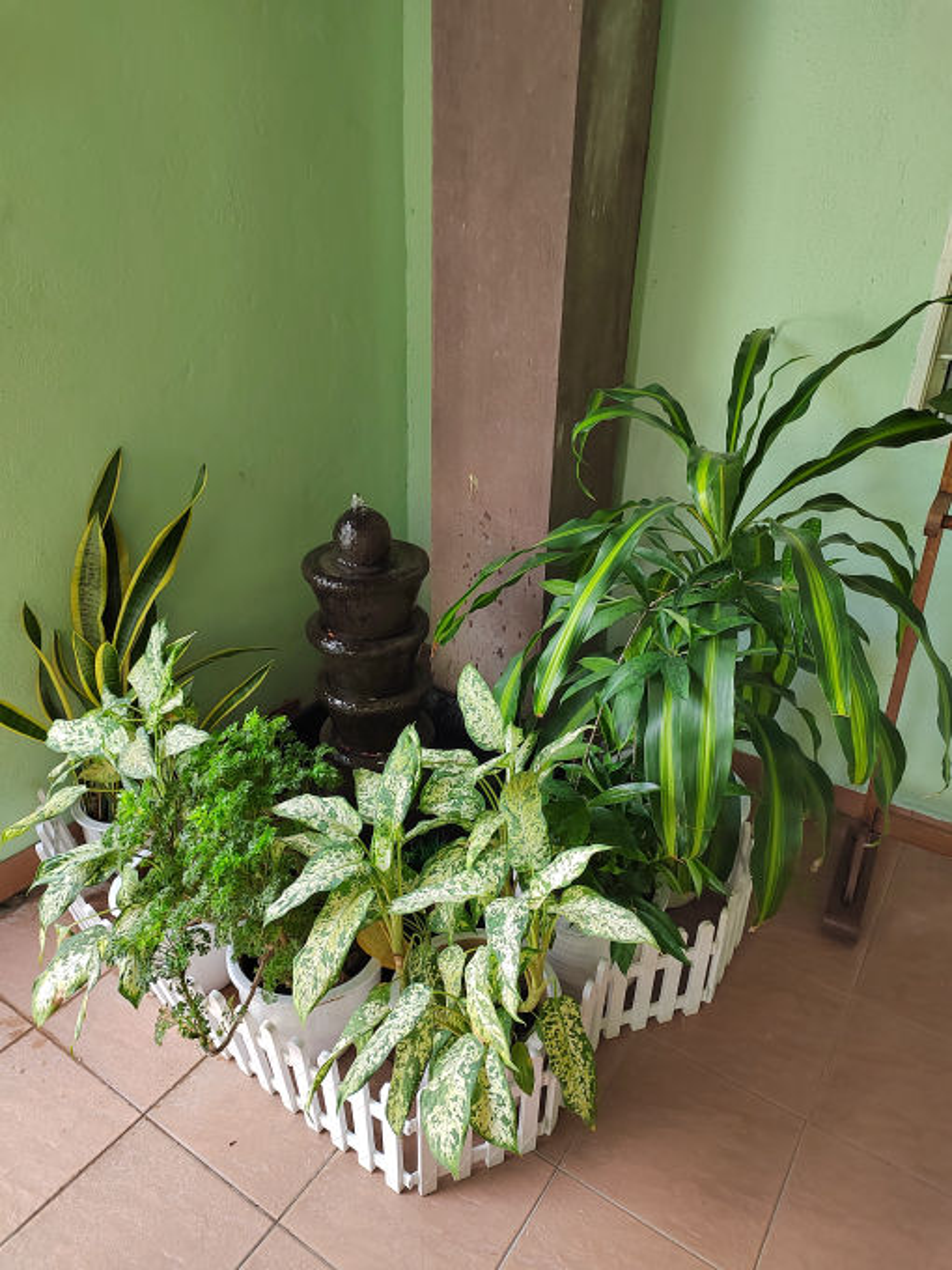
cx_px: 476
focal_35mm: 23
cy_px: 635
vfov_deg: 73.9
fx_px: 843
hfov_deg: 58.9
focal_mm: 5.52
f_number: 1.9
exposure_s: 1/100
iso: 719
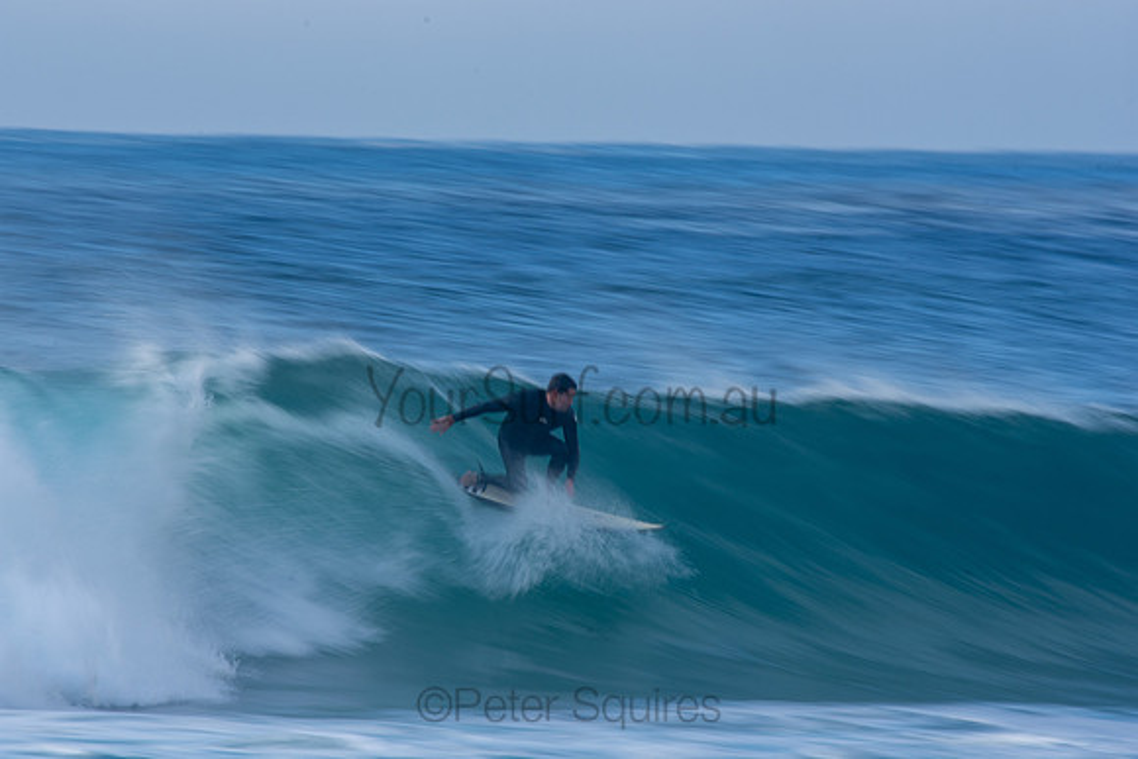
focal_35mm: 720
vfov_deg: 1.9
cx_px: 569
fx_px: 22764
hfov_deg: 2.9
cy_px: 380
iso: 100
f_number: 18
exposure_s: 1/25
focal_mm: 480
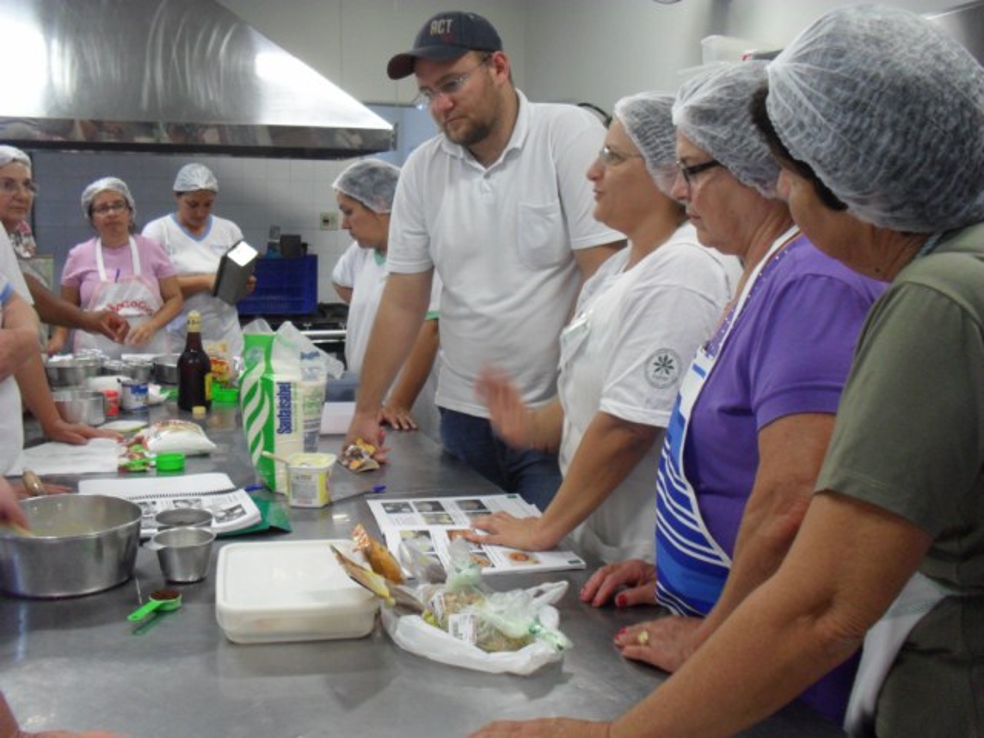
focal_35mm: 35
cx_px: 492
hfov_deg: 52.6
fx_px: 995
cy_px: 369
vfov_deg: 40.7
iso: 200
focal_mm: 6.3
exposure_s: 1/20
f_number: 3.2
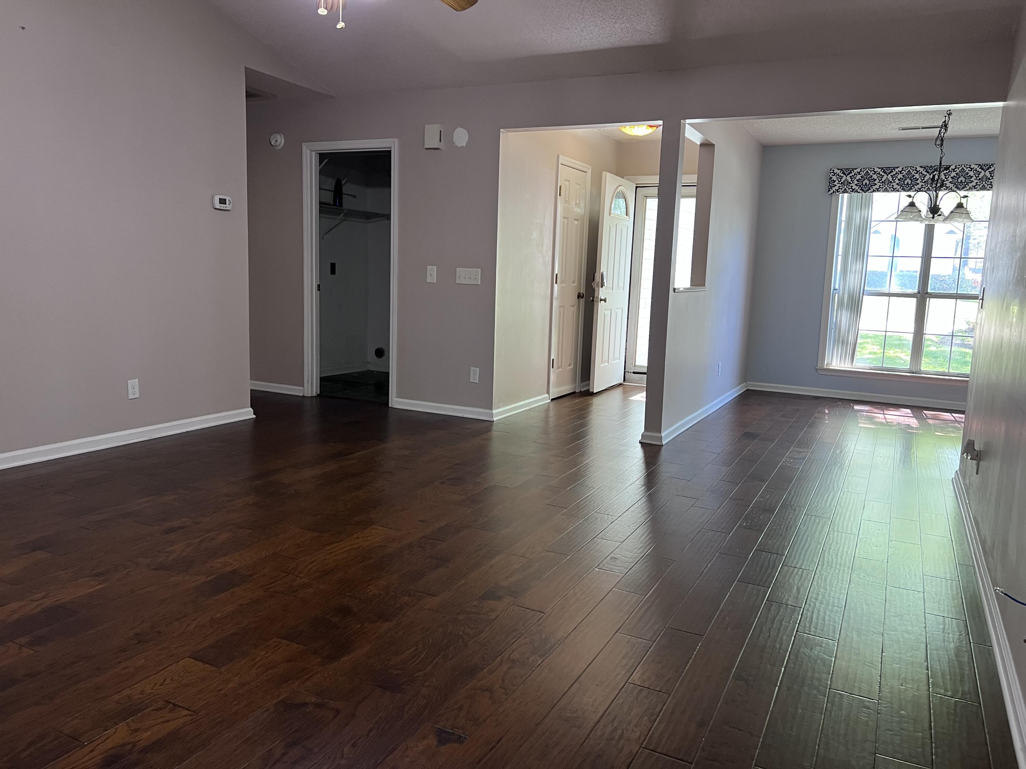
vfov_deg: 53.1
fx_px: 771
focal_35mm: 26
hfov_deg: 67.3
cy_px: 384
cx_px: 513
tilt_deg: -8.0
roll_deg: -2.1
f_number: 1.5
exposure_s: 1/60
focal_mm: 5.7
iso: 160
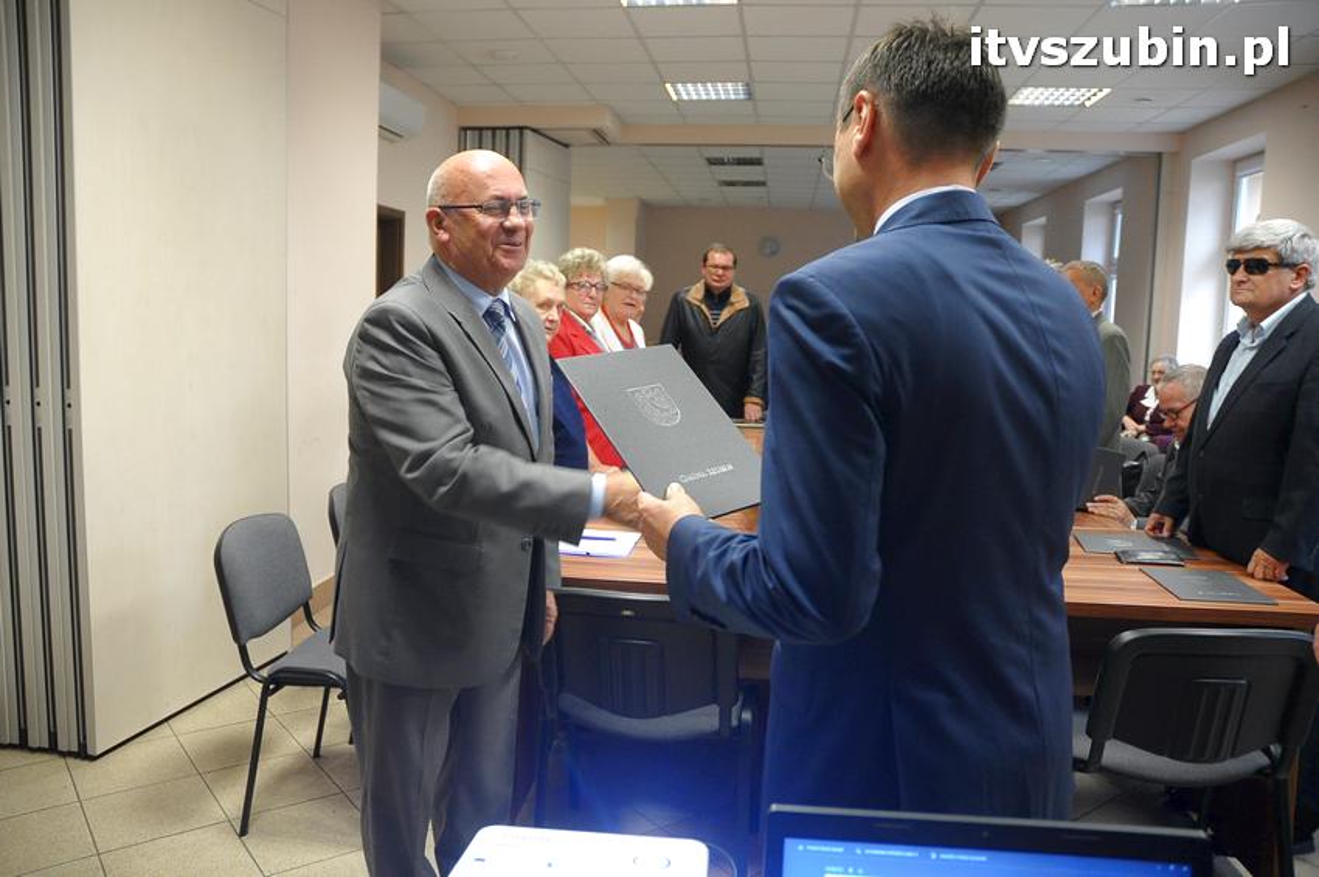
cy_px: 438
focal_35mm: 27
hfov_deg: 67.4
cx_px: 660
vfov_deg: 47.8
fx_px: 988
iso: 1250
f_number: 4.5
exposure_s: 1/80
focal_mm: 18
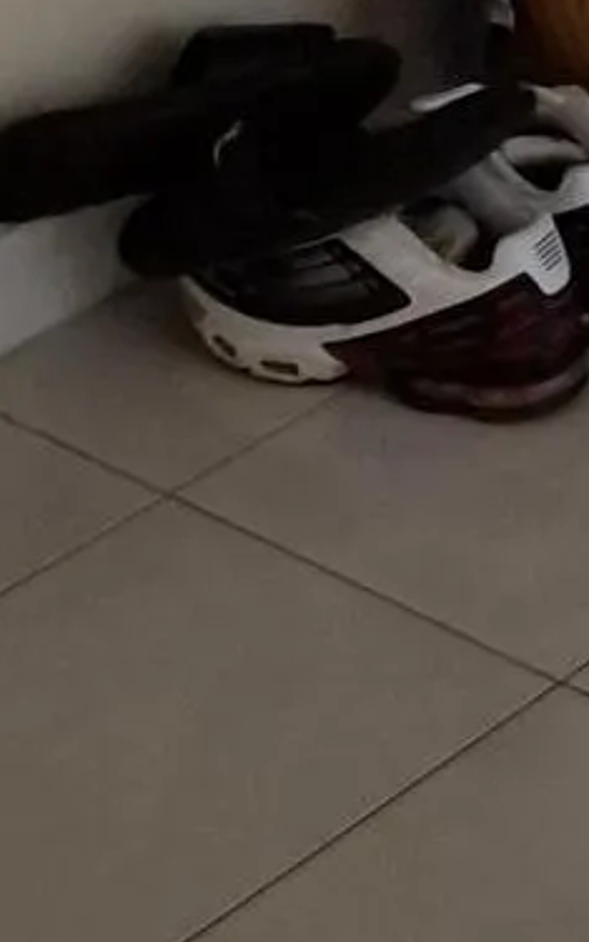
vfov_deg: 11.0
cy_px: -1190
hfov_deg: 7.2
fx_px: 4263
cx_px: 1602
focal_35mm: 166
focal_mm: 5.54
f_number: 1.8
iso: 200
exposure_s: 1/50
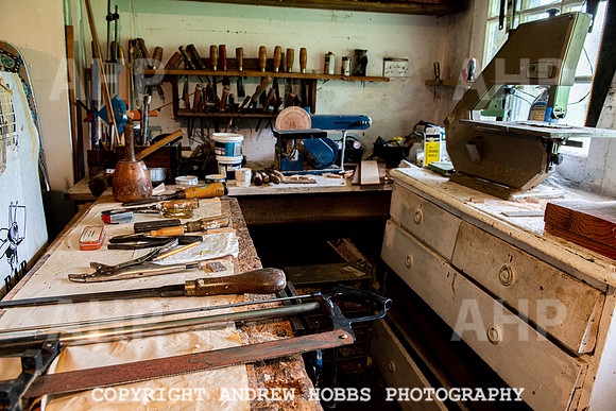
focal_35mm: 24
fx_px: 411
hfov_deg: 73.7
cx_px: 308
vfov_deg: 53.2
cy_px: 206
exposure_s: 1/2
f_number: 6.3
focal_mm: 24
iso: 64
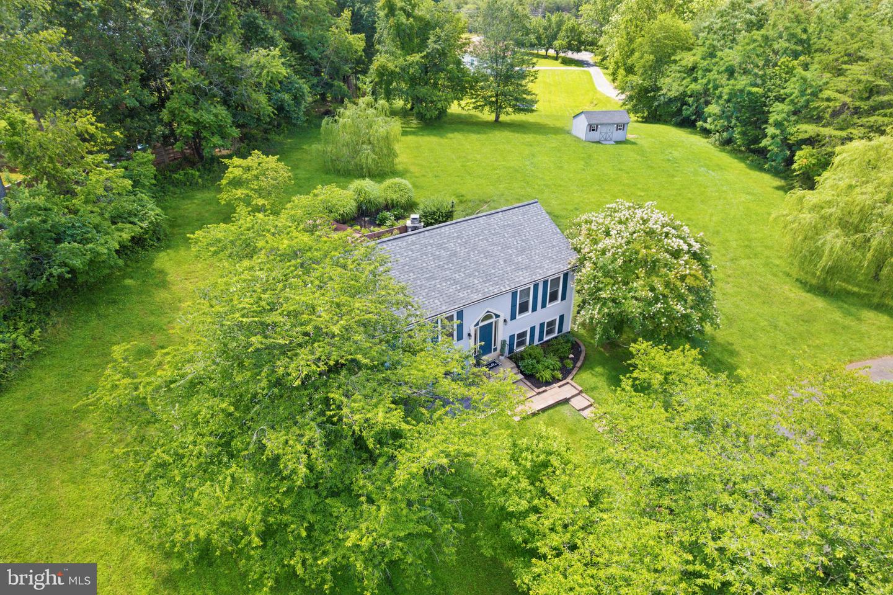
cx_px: 446
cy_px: 298
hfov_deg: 78.6
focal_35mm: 22
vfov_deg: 57.2
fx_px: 546
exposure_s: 1/350
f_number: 2.8
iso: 100
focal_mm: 8.38
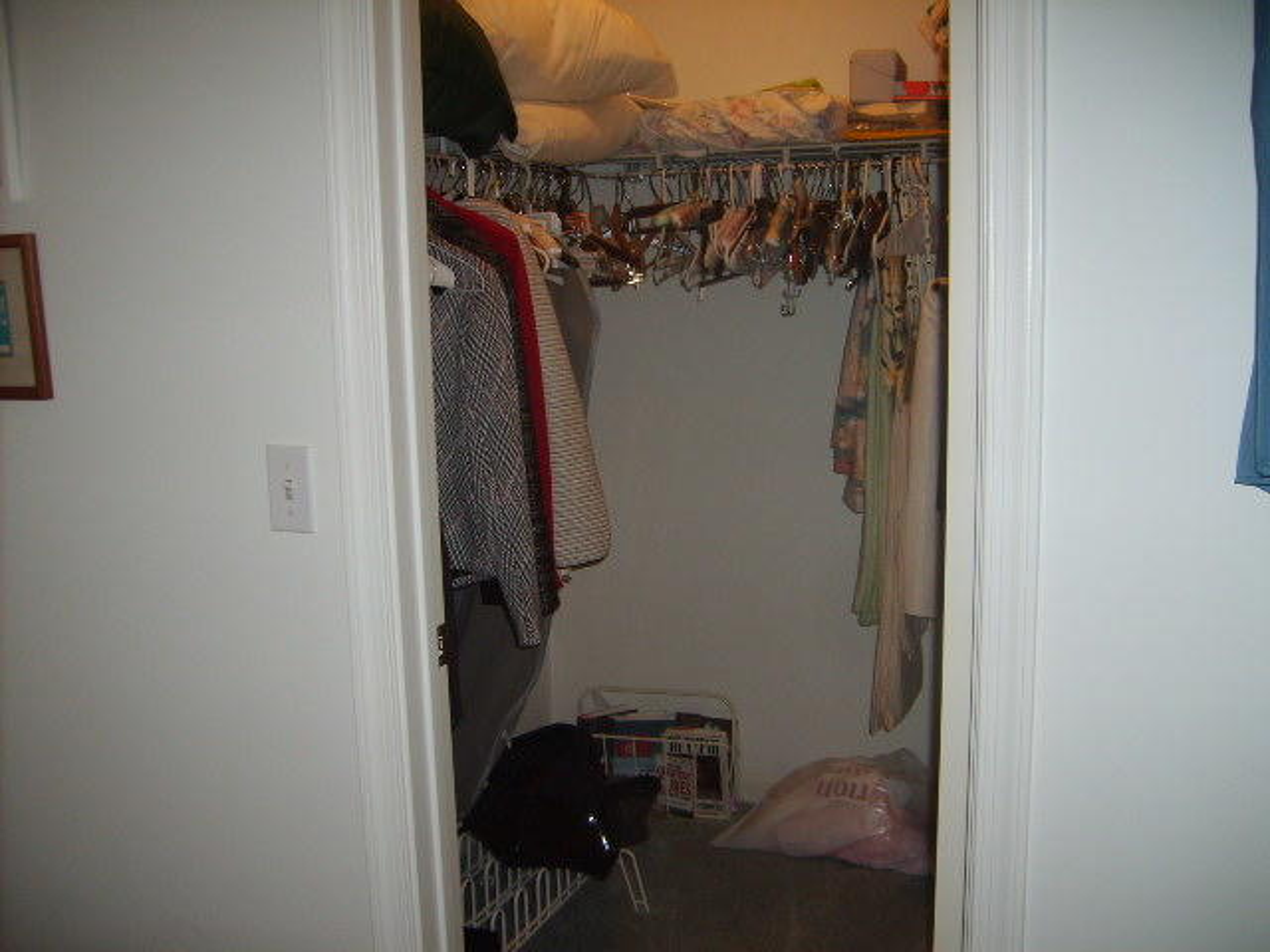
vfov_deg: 40.7
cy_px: 476
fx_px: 1284
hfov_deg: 52.6
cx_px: 635
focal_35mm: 35
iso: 100
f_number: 2.8
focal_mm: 5.8
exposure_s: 1/45
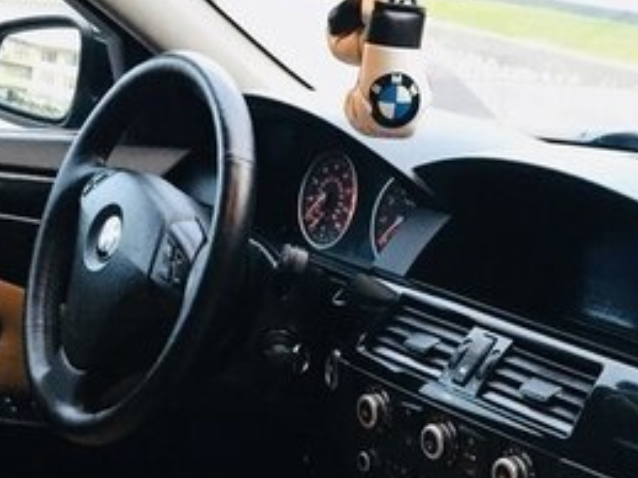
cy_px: 558
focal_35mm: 74
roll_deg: -4.1
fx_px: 1363
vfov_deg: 18.9
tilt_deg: -22.9
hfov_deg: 25.9
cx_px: 500
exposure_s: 1/33
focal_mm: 4.15
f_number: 2.2
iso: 160
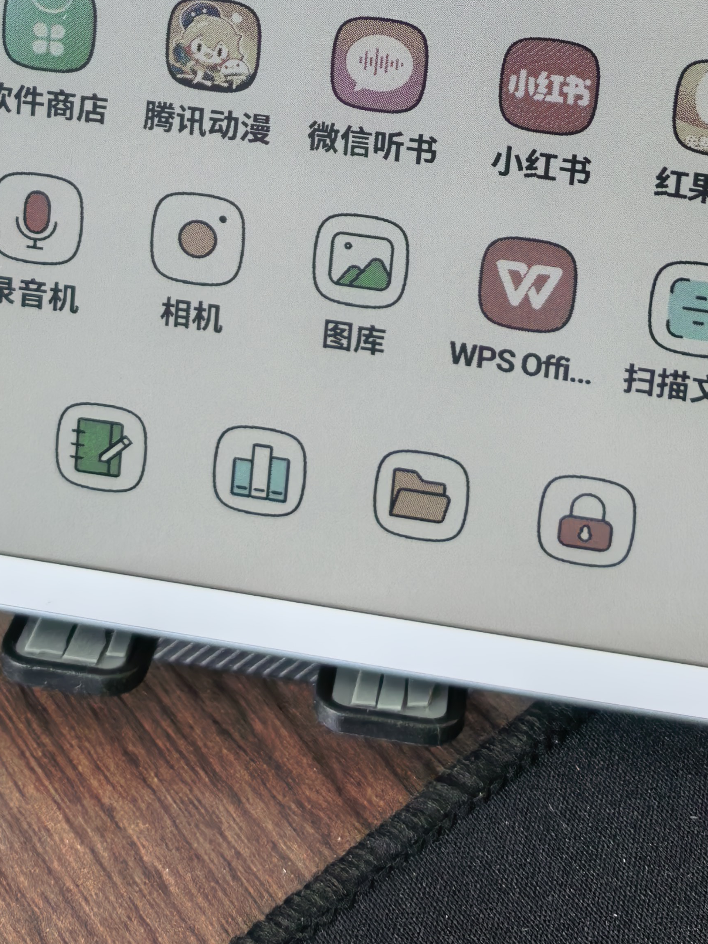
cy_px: -91
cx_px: 358
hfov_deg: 24.4
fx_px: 1636
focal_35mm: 60
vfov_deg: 29.1
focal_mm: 5.75
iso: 50
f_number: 2
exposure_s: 1/110
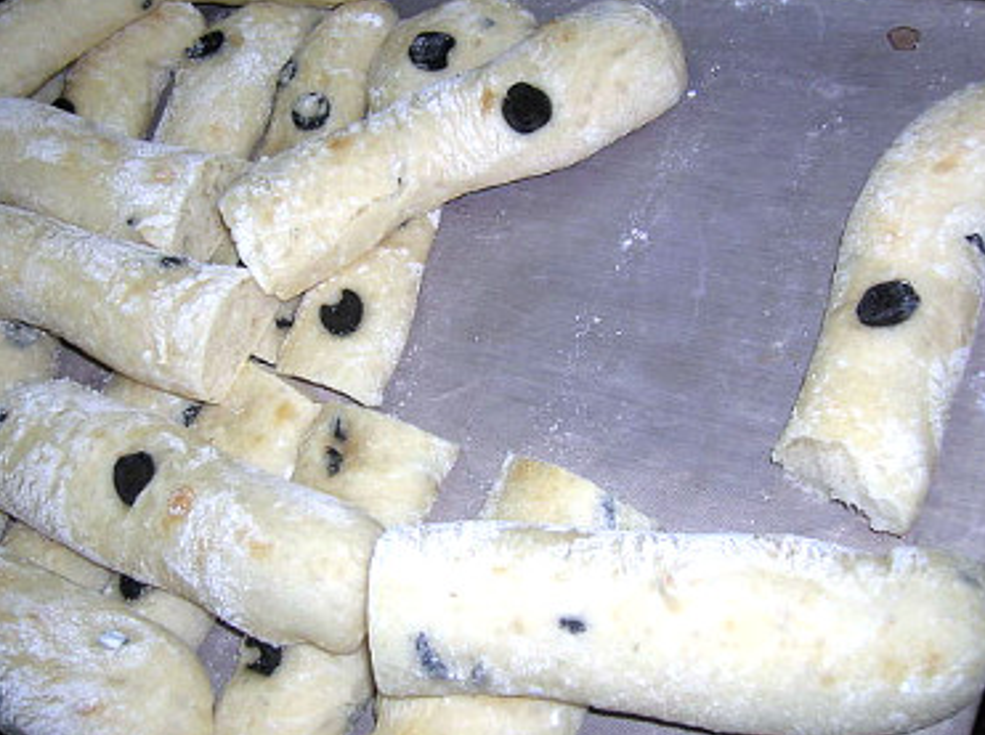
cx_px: 443
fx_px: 1250
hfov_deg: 43.0
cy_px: 354
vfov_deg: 32.8
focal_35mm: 44
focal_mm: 5.7
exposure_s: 1/60.1
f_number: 2.9
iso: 50
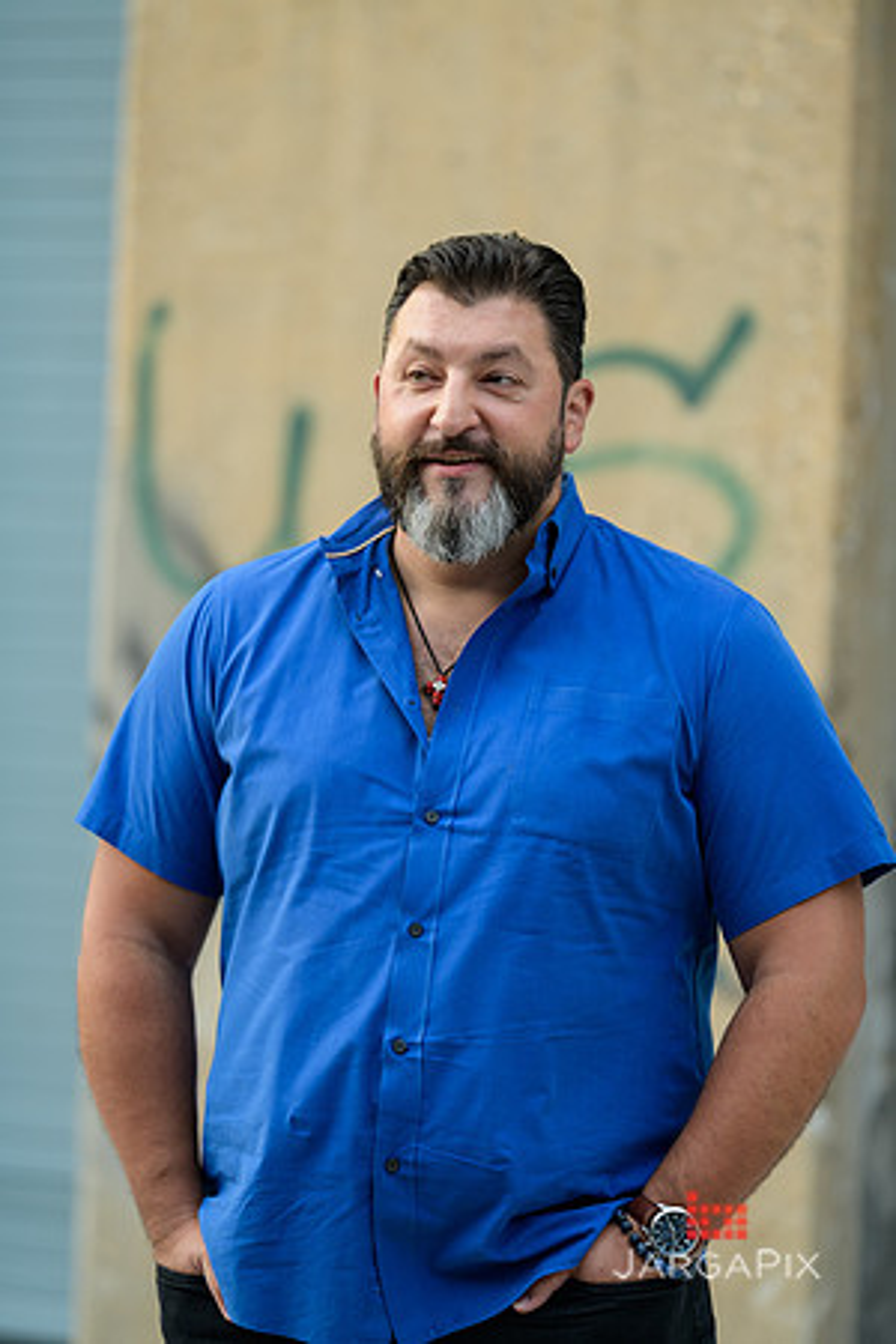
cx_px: 448
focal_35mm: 135
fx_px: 5040
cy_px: 672
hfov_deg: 10.2
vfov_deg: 15.2
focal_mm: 135
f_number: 2
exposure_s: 1/250
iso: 200
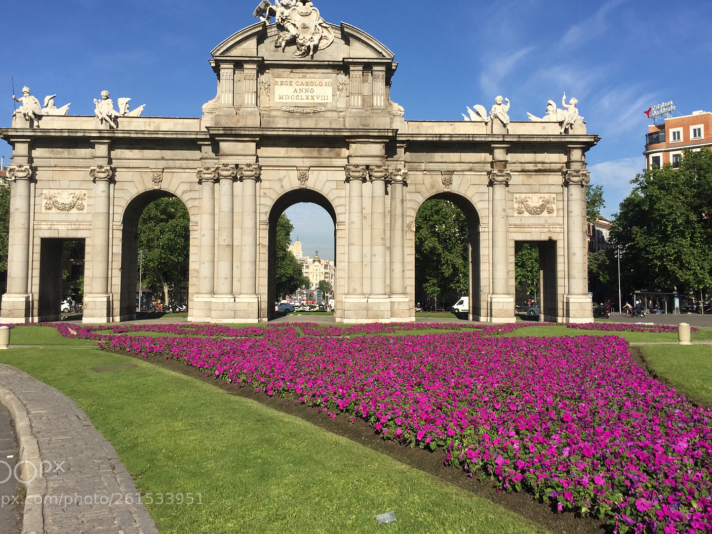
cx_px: 344
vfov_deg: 42.9
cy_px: 235
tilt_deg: +4.4
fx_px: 679
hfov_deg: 55.3
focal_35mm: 33
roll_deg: -1.1
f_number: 2.2
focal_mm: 4.15
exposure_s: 1/2639
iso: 32
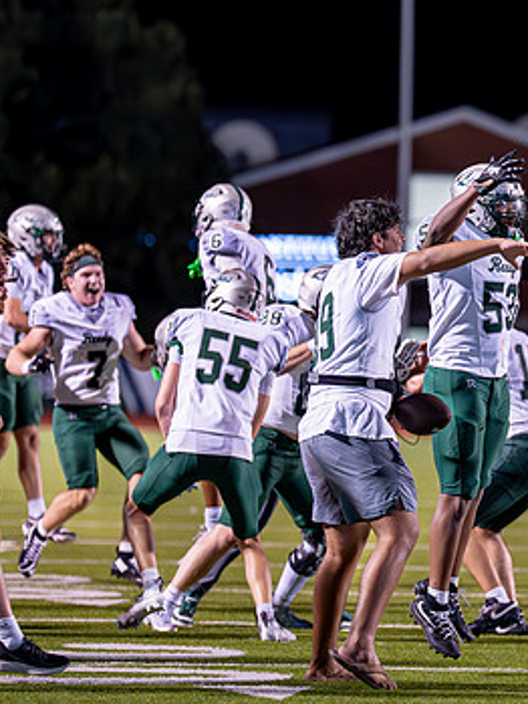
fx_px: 7337
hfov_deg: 4.1
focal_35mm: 361
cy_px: 350
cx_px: 753
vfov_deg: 5.5
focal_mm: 135
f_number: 1.8
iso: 2500
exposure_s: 1/1000
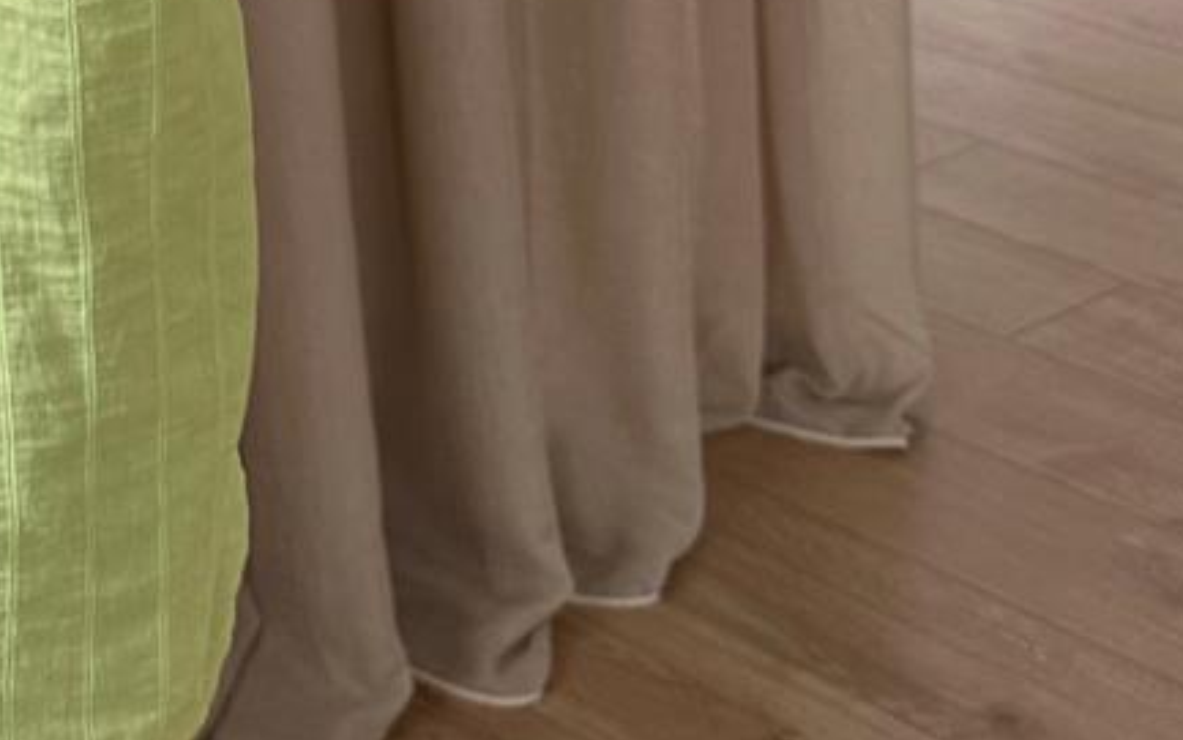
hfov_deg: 20.2
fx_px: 3032
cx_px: -352
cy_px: -696
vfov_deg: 12.4
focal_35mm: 94
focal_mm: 6.86
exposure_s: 1/121
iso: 125
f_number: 1.78
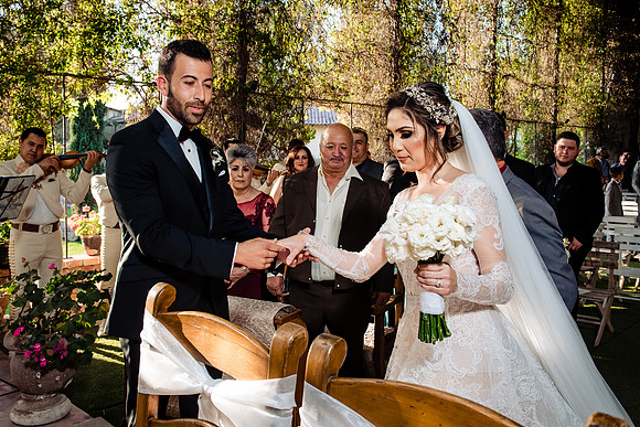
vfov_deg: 40.1
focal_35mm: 33
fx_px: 583
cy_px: 185
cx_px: 320
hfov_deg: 57.5
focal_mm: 29
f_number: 7.1
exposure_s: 1/200
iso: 1000
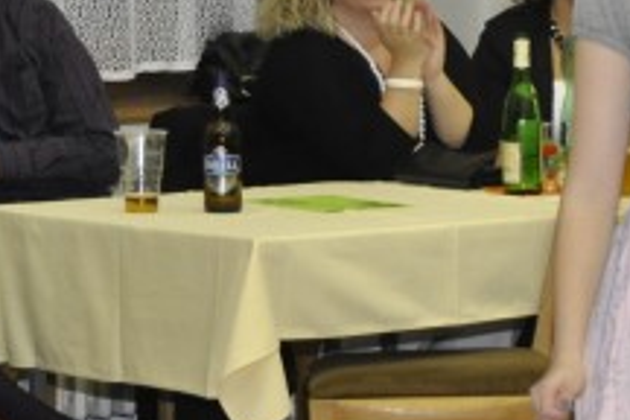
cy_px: 257
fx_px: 4147
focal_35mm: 237
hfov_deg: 8.4
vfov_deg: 5.8
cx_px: 1097
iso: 1000
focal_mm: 38
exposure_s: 1/50
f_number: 4.8
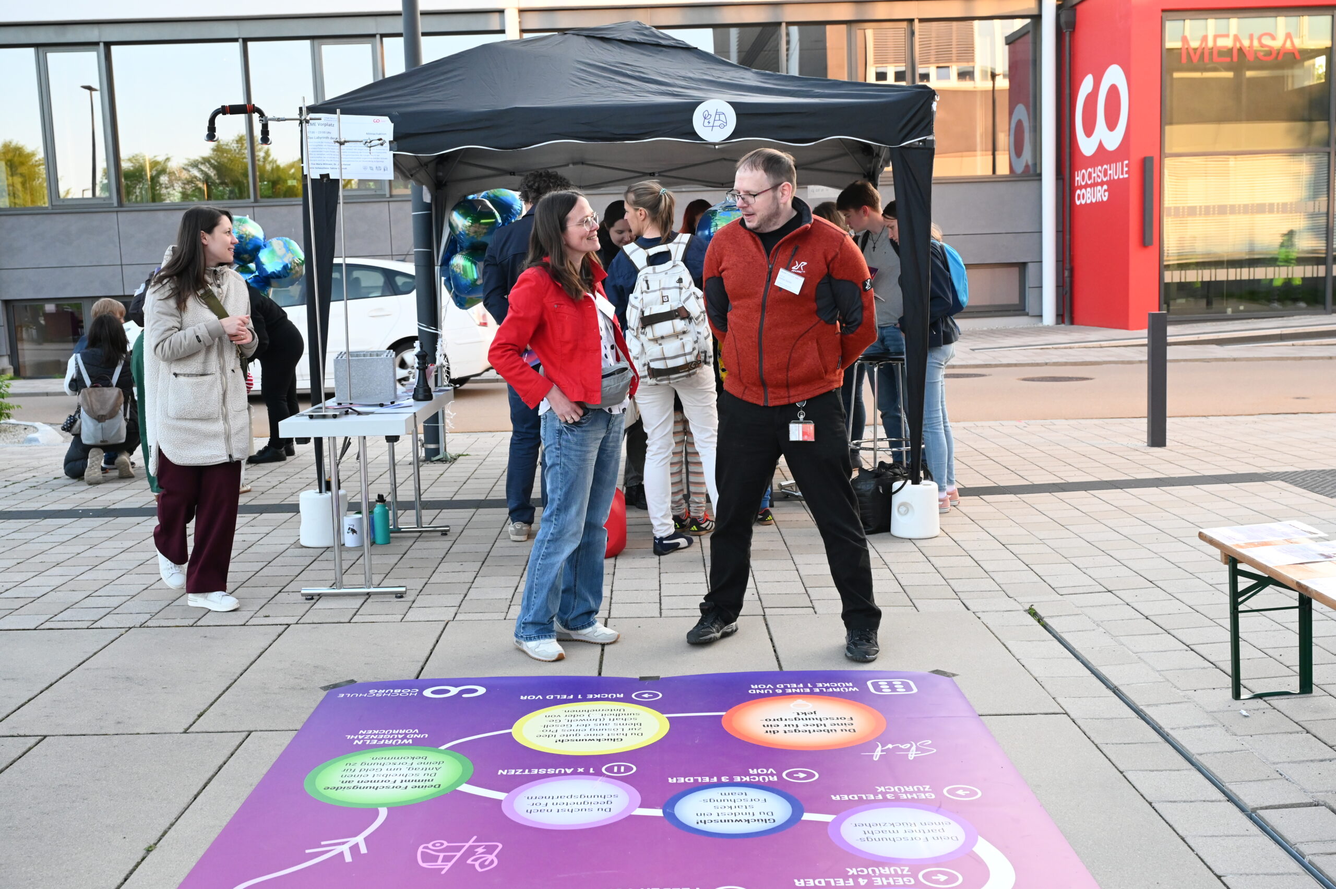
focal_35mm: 36
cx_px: 668
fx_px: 1335
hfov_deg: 53.2
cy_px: 444
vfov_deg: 36.8
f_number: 6.3
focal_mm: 36
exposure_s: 1/500
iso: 3200
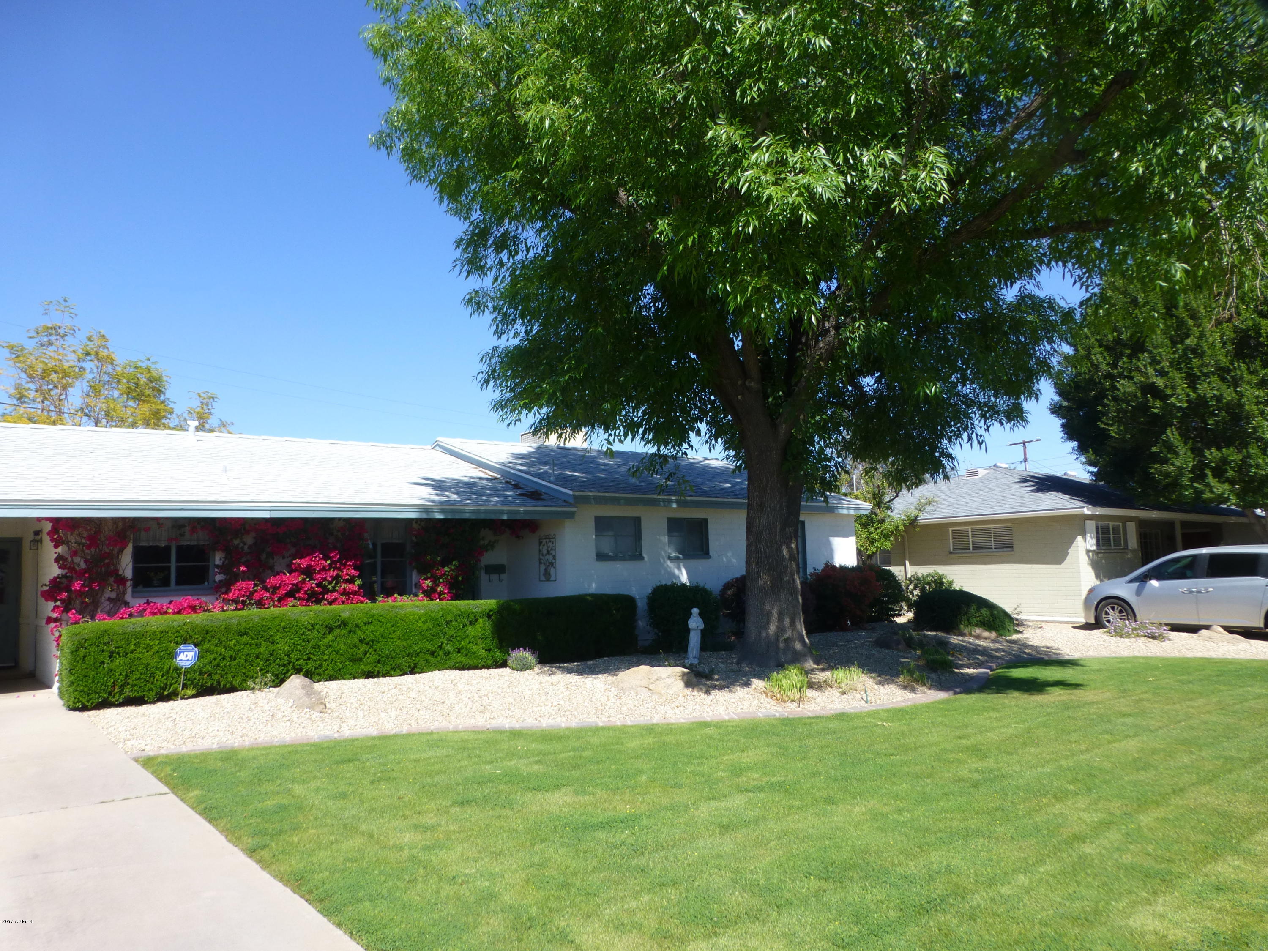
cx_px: 634
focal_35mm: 24
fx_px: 879
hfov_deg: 71.6
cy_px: 476
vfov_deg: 56.8
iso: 100
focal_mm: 4.3
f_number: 4
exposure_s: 1/500
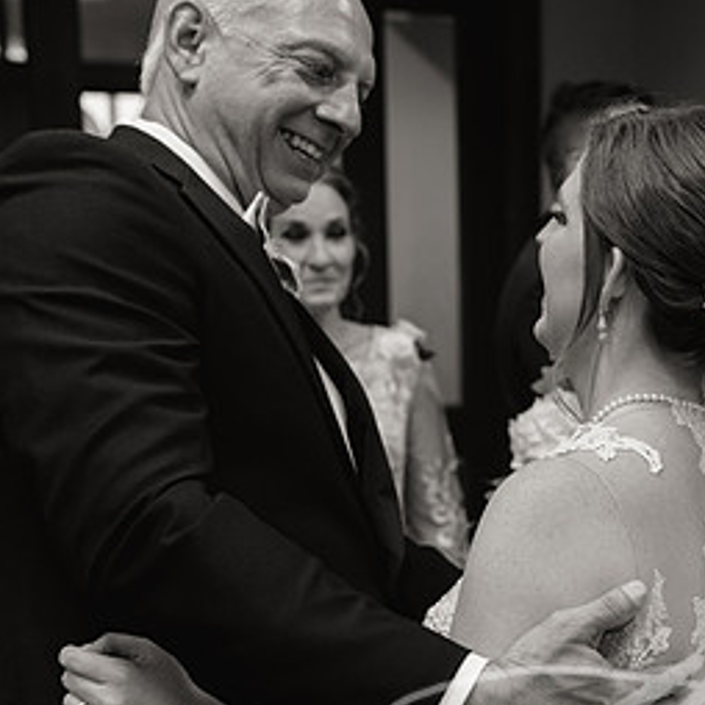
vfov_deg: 25.2
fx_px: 1567
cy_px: 462
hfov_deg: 24.5
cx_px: 649
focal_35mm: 68
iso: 1600
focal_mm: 35
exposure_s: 1/125
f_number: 2.8
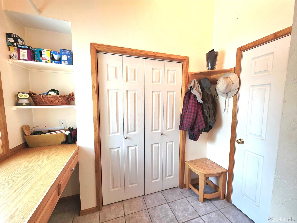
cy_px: 112
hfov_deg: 106.2
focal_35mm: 13
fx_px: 112
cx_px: 148
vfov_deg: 89.9
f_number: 1.9
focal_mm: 2.2
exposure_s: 1/60.2
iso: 160
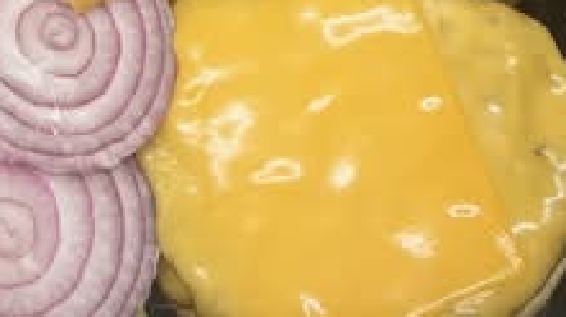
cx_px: 184
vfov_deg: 12.7
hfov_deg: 22.6
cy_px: -12
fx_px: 1410
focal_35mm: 94
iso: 64
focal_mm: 5.7
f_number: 1.5
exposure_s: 1/120
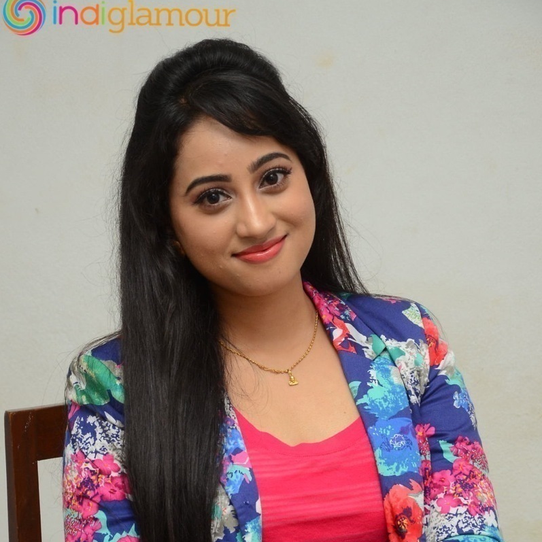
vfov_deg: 12.0
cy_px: 401
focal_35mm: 145
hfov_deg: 12.1
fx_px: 2562
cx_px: 271
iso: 1000
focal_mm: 75
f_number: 6.3
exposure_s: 1/125
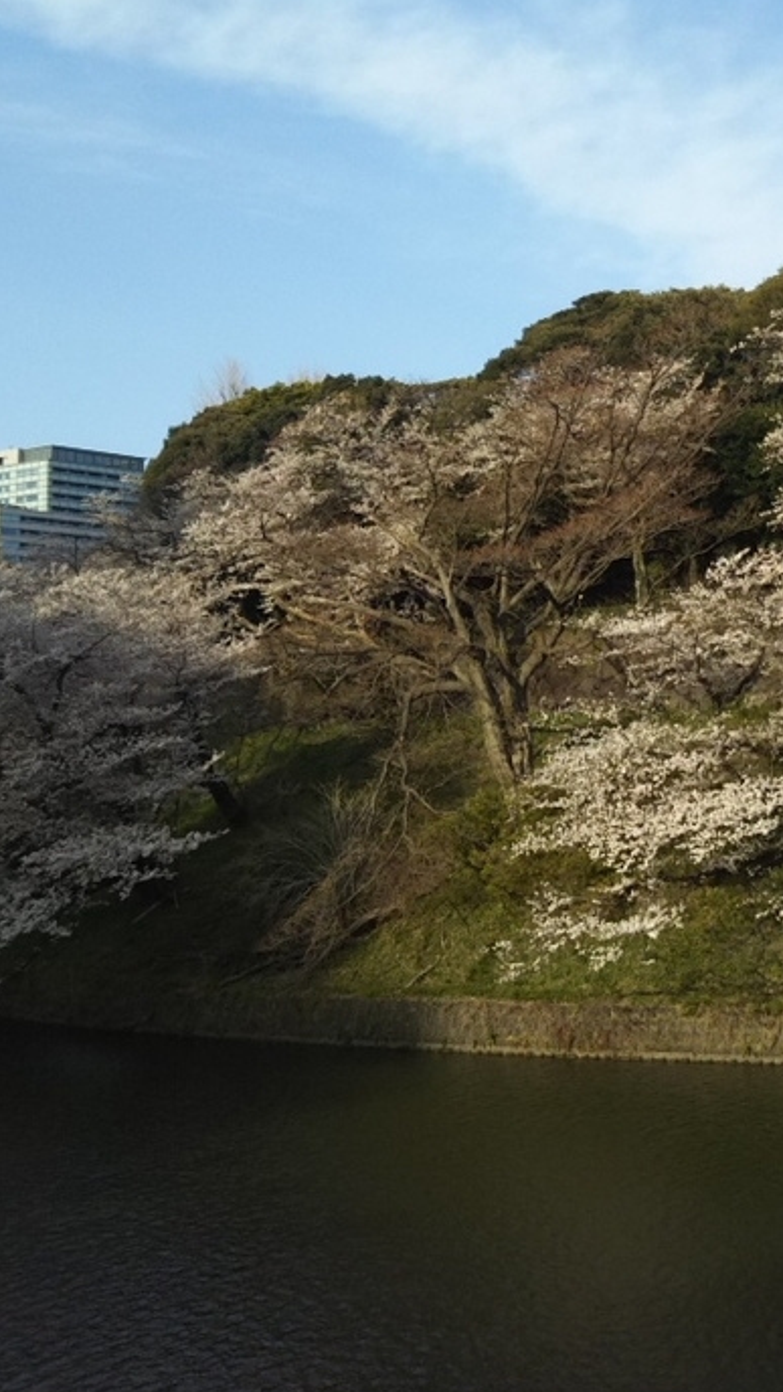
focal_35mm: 57
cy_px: 516
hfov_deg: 20.9
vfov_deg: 36.4
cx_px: 607
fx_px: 2104
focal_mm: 4
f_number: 2.2
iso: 25
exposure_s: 1/734
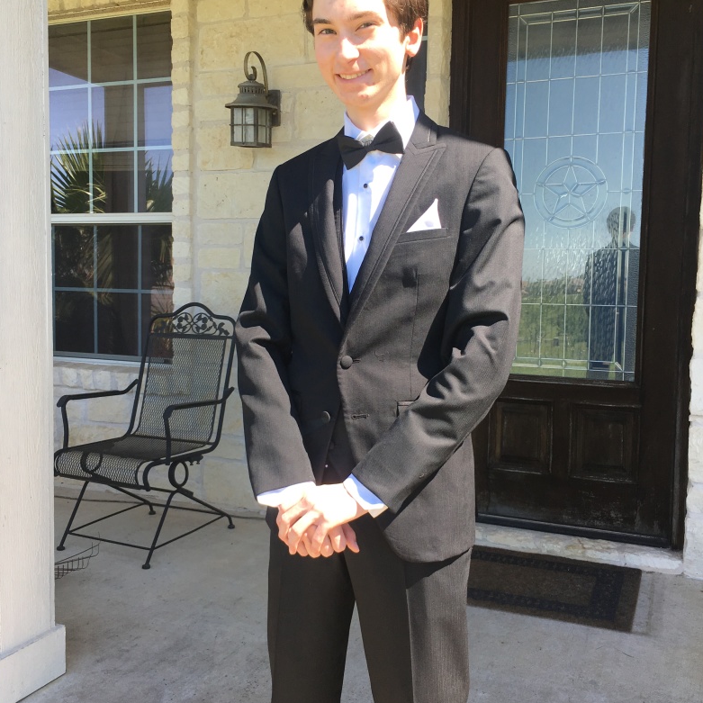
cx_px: 351
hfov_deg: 47.2
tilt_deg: -4.5
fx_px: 804
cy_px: 343
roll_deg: -0.5
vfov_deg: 47.2
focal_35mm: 35
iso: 25
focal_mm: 4.15
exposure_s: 1/394
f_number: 2.2
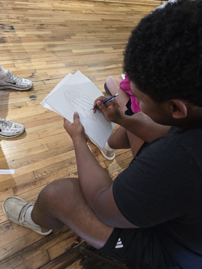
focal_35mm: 23
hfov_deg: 58.9
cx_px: 101
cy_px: 134
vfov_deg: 73.9
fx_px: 179
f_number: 1.7
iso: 500
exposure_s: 1/60
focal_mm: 6.3
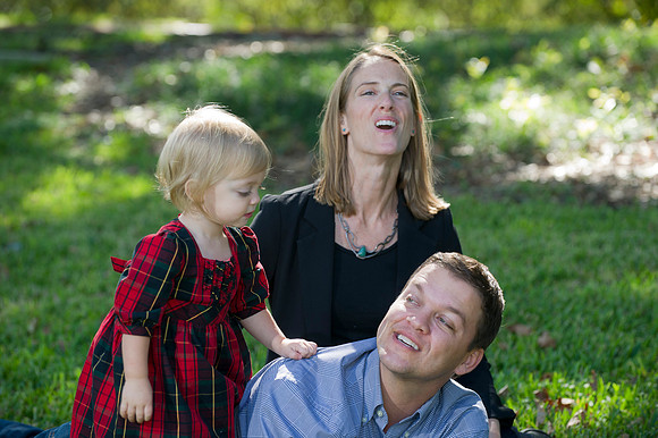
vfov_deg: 10.1
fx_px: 2466
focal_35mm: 135
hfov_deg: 15.2
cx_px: 329
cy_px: 219
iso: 250
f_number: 4
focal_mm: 135
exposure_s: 1/160
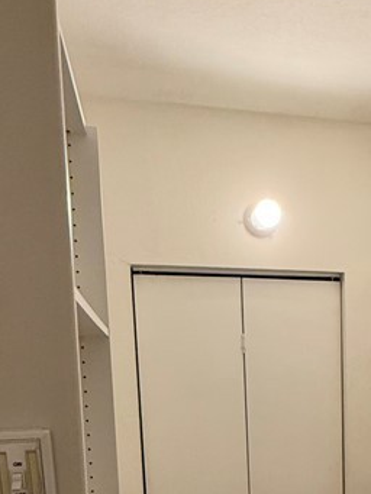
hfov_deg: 32.8
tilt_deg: -8.2
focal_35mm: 42
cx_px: 325
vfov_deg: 40.4
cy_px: 471
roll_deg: +1.4
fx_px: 600
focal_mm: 2.22
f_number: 2.2
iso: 320
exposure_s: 1/60
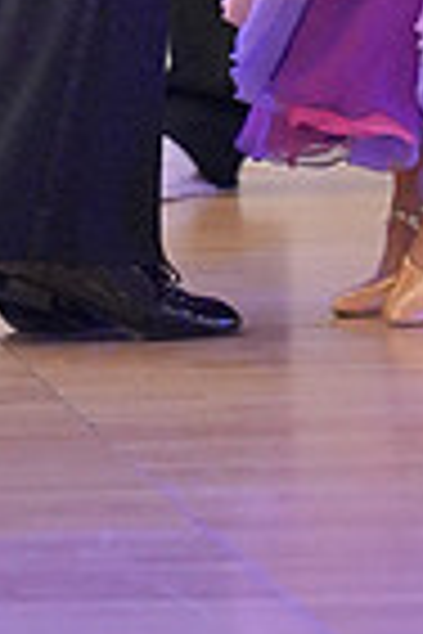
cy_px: -522
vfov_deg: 2.2
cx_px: 358
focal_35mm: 924
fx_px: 16284
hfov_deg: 1.5
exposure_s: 1/500
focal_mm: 150
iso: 5000
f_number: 2
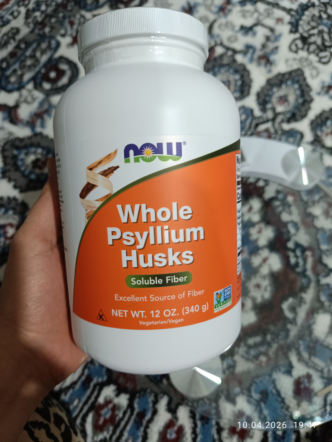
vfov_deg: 71.6
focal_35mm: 24
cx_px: 166
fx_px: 307
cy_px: 221
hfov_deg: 56.8
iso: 612
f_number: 1.88
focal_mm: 5.59
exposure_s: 1/33.3
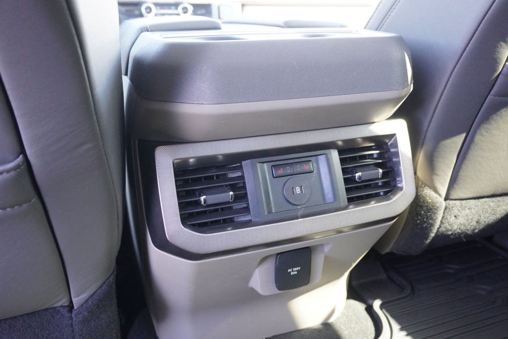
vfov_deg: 43.7
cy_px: 170
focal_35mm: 30
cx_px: 254
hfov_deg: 61.9
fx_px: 424
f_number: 4
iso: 3200
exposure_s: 1/160
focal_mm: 20
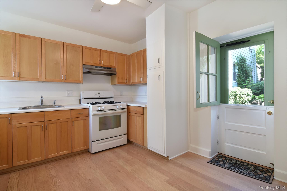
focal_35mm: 16
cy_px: 96
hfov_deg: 95.0
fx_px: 131
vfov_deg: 72.0
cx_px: 144
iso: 640
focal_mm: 11
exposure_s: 1/30
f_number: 11
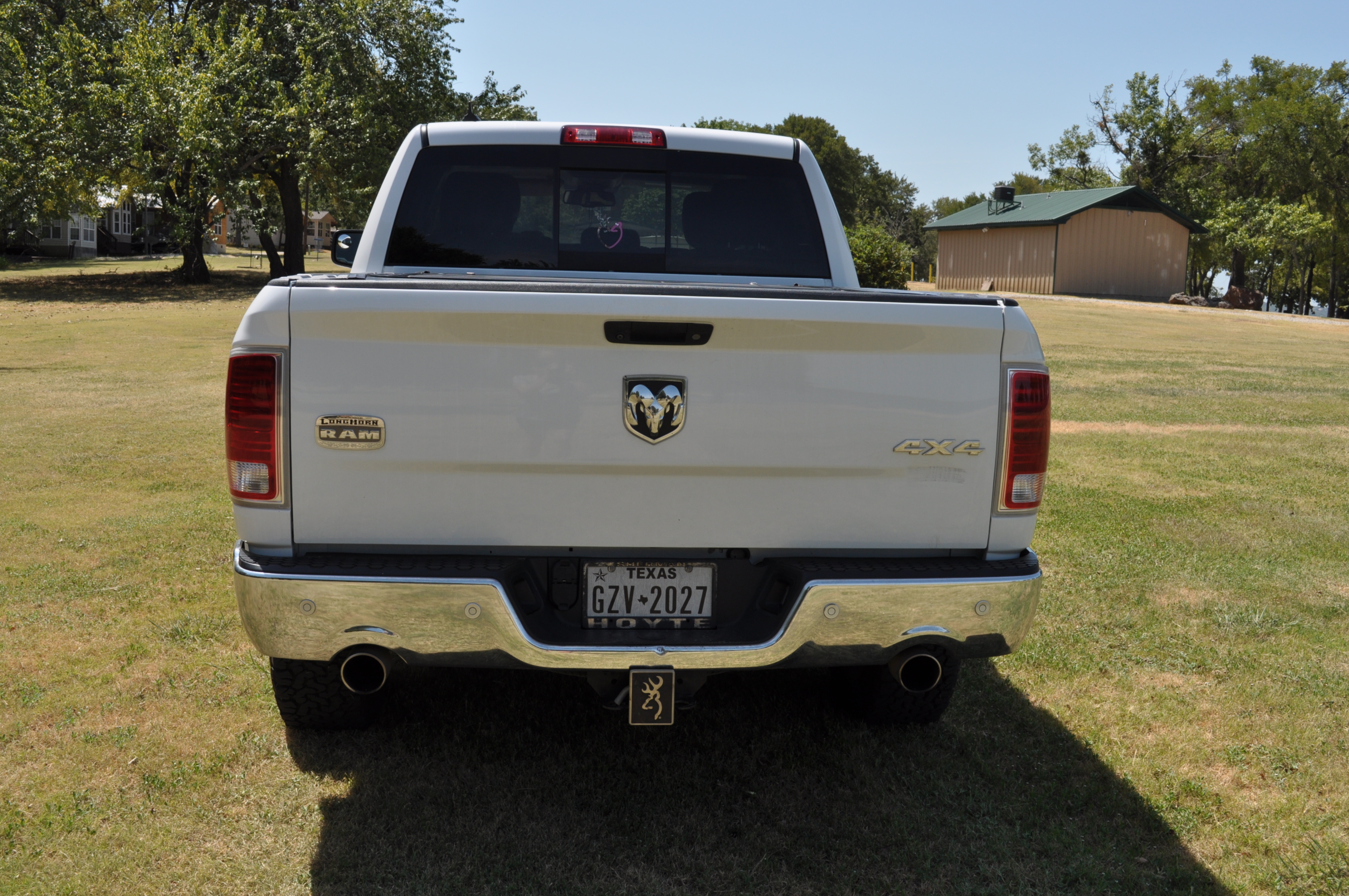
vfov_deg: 36.8
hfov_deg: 53.2
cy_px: 448
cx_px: 674
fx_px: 1347
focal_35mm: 36
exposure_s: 1/320
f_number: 9
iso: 200
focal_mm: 24
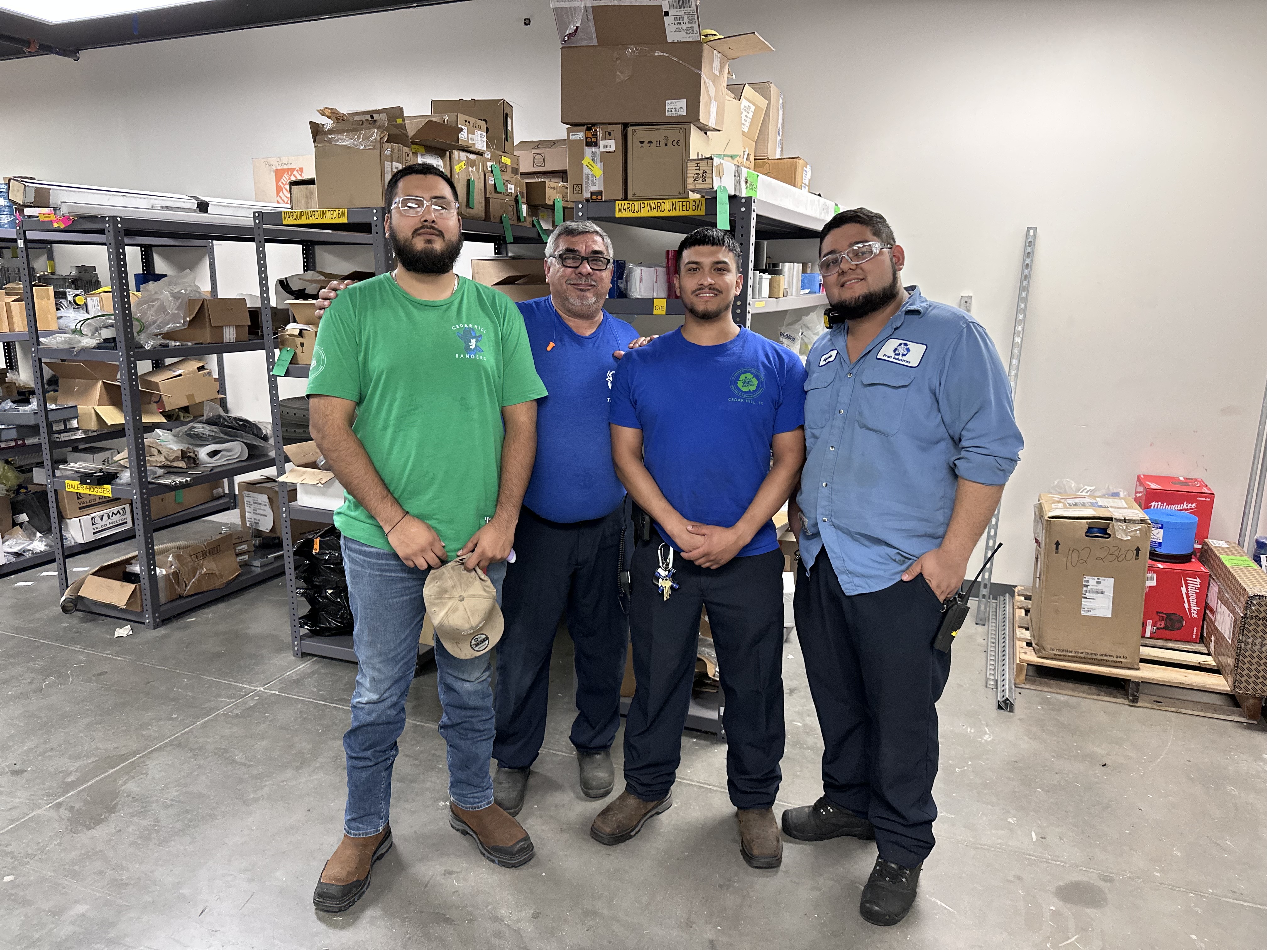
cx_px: 634
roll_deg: +0.0
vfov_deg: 56.8
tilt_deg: -11.9
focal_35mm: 24
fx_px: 878
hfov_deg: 71.6
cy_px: 475
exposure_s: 1/60
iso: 320
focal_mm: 6.86
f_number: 1.78
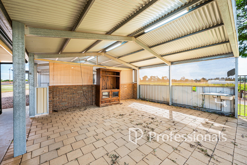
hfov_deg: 104.3
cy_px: 82
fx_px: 96
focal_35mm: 14
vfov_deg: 81.2
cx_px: 124
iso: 100
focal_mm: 14
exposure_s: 1/8
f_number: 8
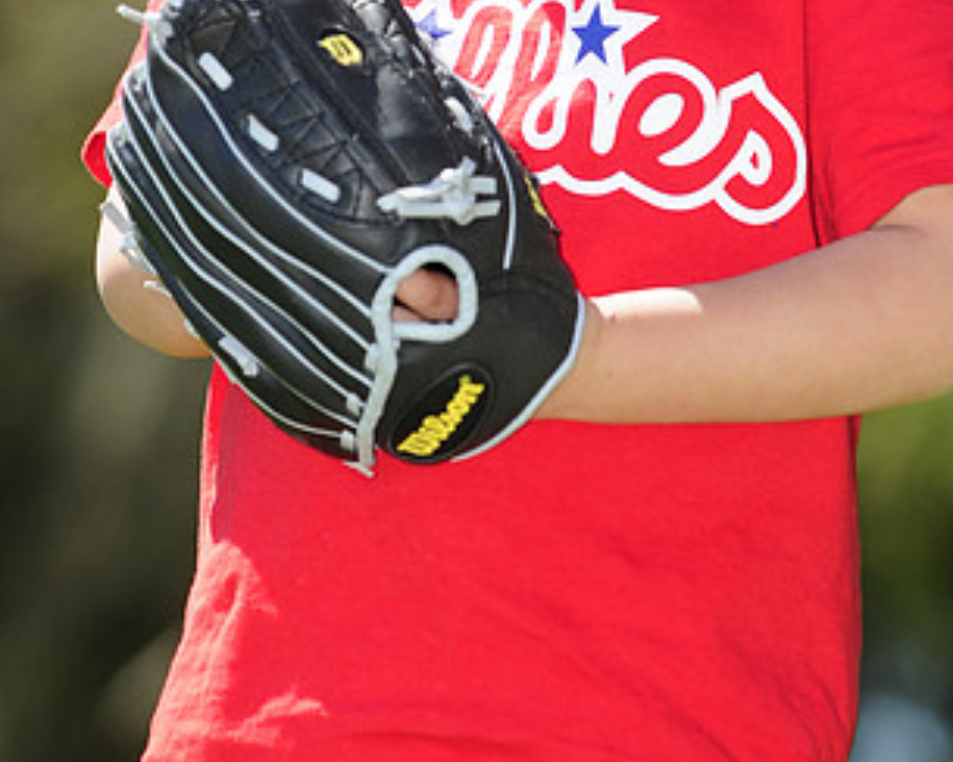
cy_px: -100
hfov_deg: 5.6
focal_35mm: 348
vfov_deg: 4.4
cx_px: 514
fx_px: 9815
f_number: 3.5
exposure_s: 1/1000
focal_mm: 130
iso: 200
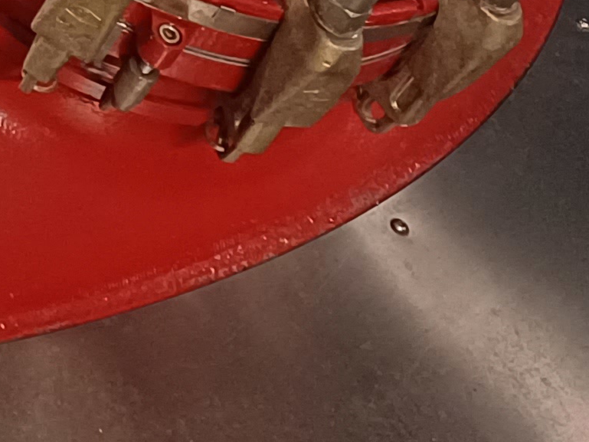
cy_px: -505
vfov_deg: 10.3
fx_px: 2212
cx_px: -373
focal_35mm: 130
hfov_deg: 13.9
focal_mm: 4.65
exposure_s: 1/25
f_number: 1.8
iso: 500
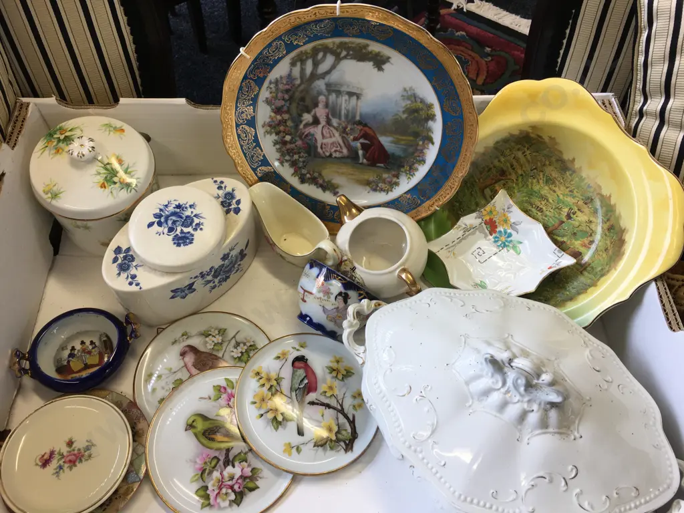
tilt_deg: -55.7
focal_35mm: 29
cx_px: 342
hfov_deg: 61.7
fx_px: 573
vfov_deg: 48.2
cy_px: 256
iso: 40
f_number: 2.2
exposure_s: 1/100
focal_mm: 4.15
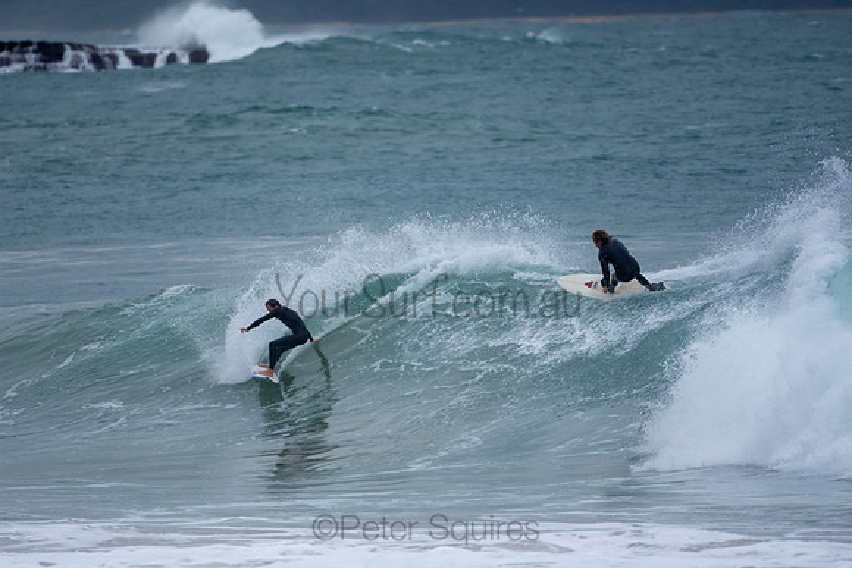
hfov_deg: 2.7
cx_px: 426
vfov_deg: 1.8
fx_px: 17753
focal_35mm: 750
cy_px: 284
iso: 280
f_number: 5.6
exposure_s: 1/1250
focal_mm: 500
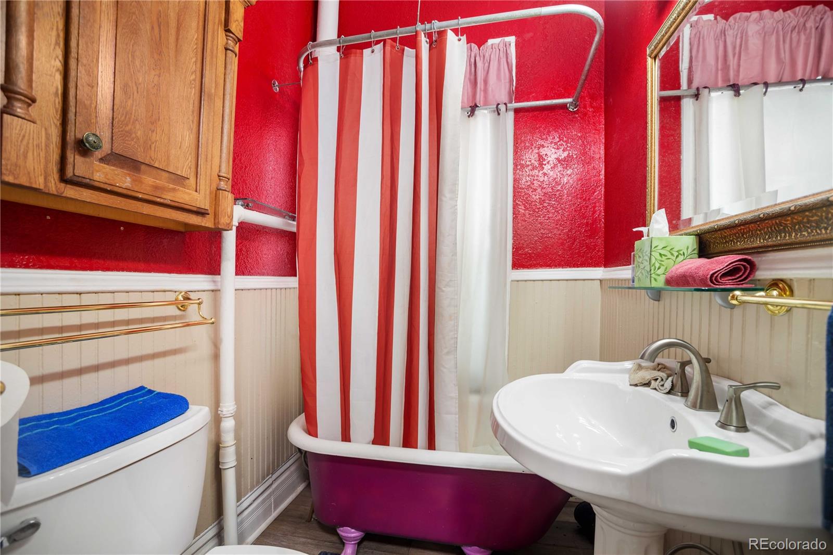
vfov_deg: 77.3
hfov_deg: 100.4
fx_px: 347
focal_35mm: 15
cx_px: 416
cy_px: 278
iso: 320
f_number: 8
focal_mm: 15
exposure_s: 1/8
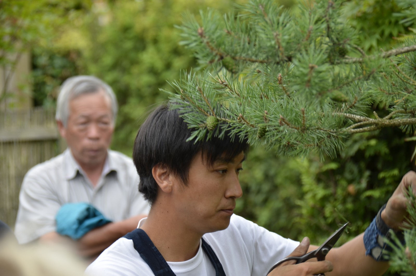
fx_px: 2076
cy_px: 138
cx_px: 208
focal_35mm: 180
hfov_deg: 11.4
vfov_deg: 7.6
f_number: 5.6
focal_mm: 120
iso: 100
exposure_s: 1/50
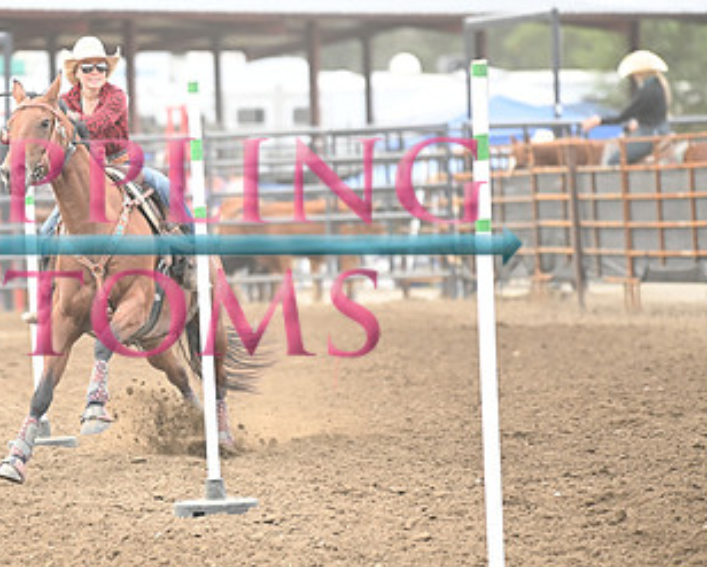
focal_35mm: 353
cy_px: 242
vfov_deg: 4.4
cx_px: 67
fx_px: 7393
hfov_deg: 5.5
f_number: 2.8
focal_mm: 200
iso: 800
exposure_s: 1/1250
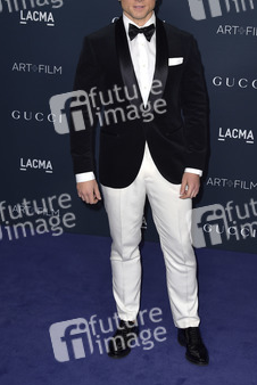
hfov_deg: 21.0
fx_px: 695
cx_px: 142
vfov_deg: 30.9
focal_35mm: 65
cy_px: 164
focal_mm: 55
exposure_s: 1/250
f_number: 6.3
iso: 500
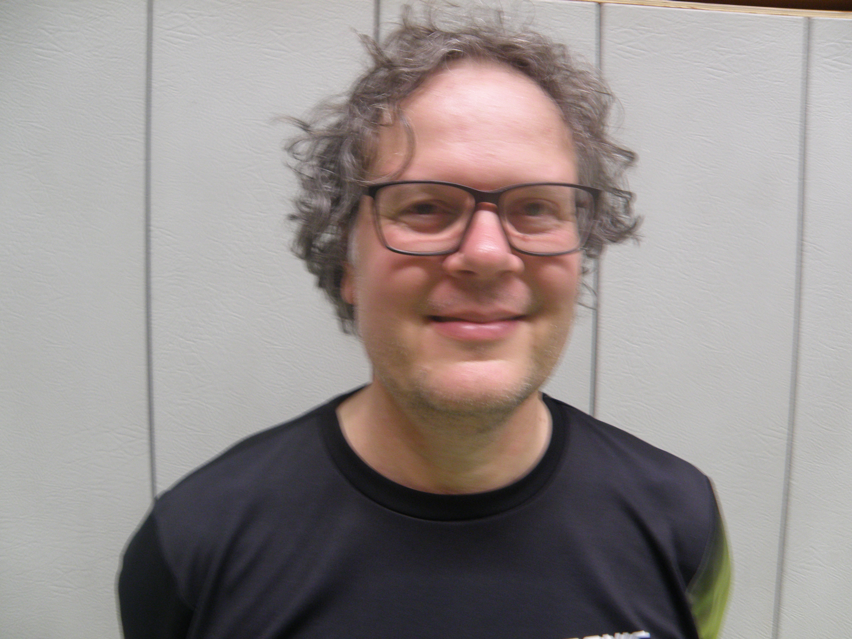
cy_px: 320
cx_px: 426
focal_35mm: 26
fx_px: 640
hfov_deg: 67.3
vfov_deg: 53.1
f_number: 2.8
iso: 125
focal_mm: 4.6
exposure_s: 1/8
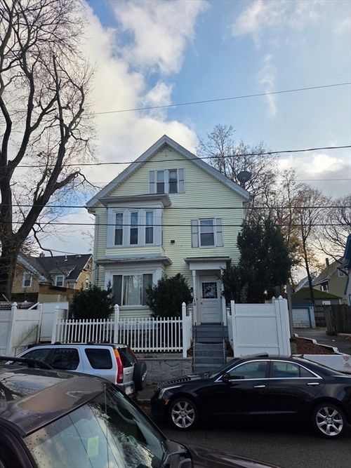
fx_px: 311
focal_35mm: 23
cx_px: 176
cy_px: 234
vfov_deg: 73.9
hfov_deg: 58.9
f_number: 1.7
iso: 80
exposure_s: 1/3891
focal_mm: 6.3
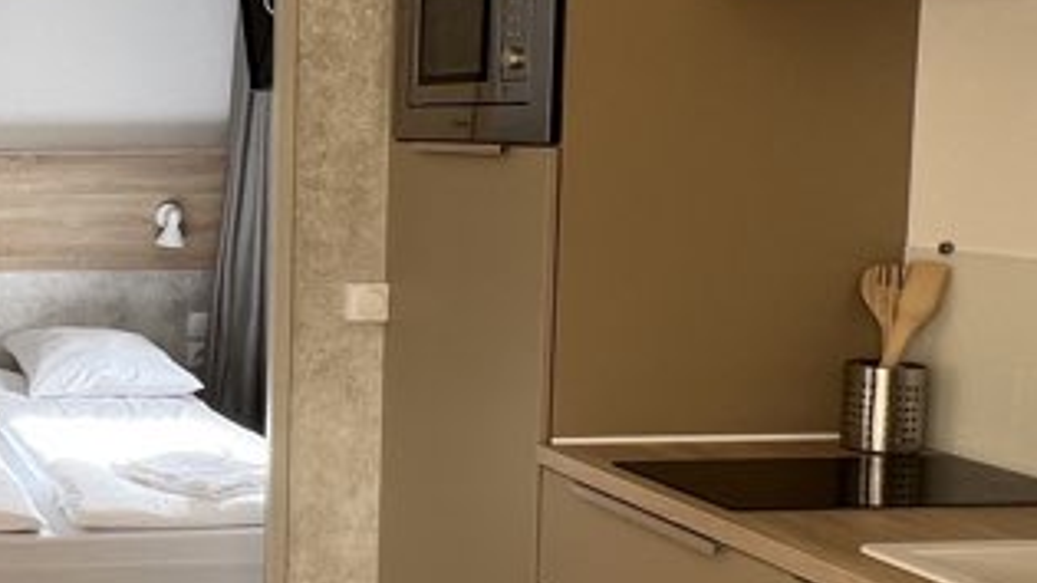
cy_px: 280
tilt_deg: -6.0
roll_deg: +0.2
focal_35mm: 54
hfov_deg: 33.3
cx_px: -122
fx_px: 1484
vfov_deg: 22.2
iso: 40
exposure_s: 1/99
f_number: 1.8
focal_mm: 1.57
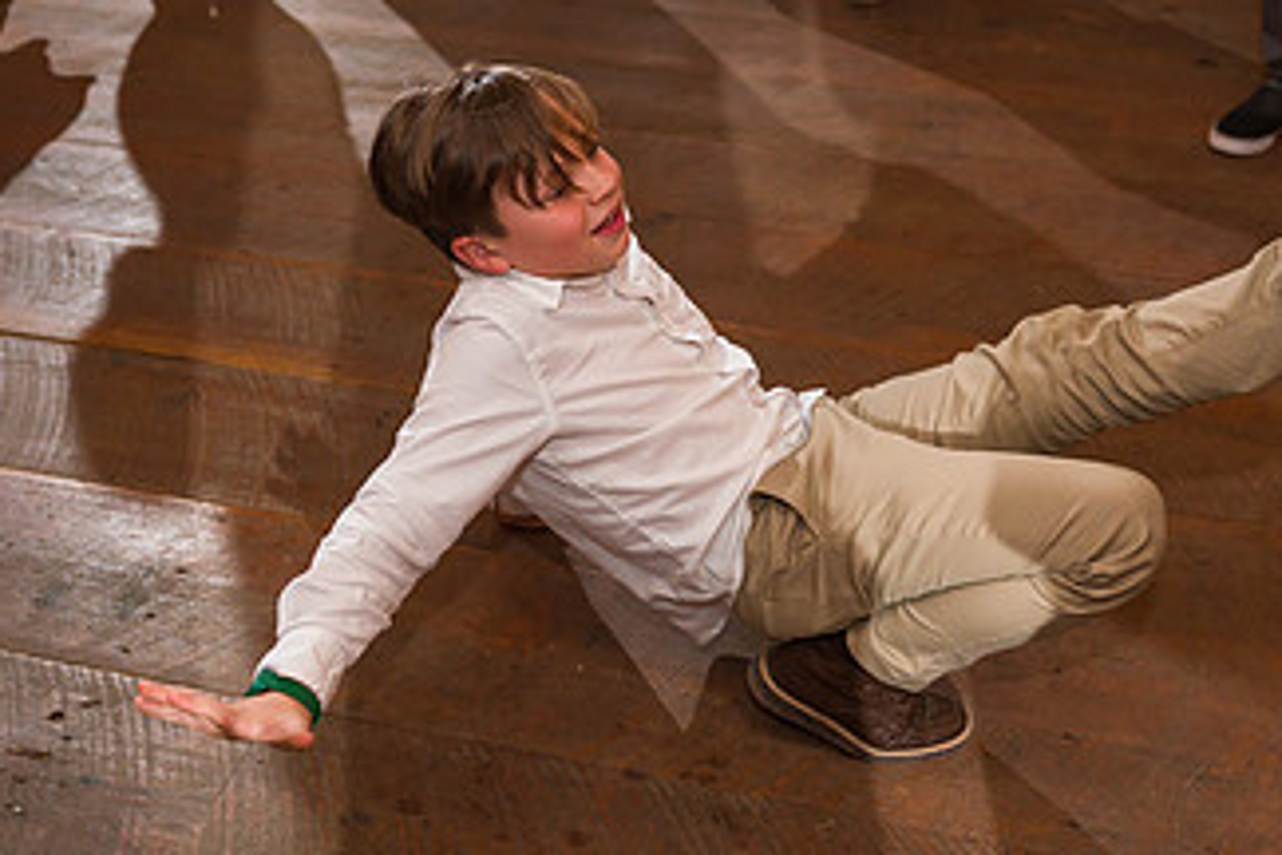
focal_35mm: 47
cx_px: 643
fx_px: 1674
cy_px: 488
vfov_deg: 28.6
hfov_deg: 41.9
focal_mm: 24
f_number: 3.2
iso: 1000
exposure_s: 1/200
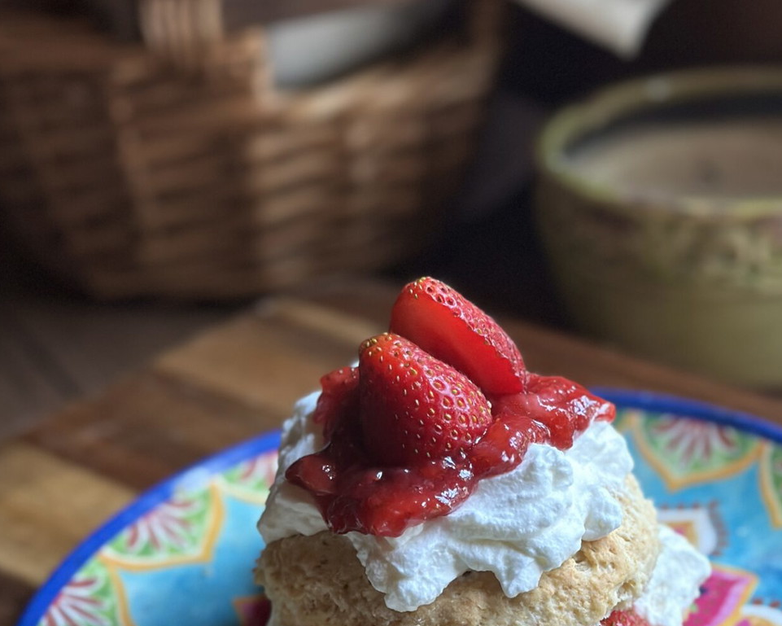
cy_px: 456
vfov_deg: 19.5
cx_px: 472
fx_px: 1805
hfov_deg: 24.4
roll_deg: +3.7
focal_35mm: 78
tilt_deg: -28.4
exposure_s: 1/60
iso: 320
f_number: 1.78
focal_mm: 6.86
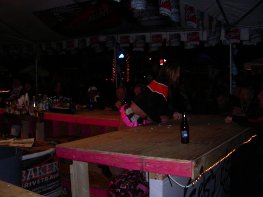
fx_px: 289
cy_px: 98
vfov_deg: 37.7
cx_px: 132
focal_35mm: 38
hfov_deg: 49.0
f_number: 3.5
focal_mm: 6.3
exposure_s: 1/60.1
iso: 200
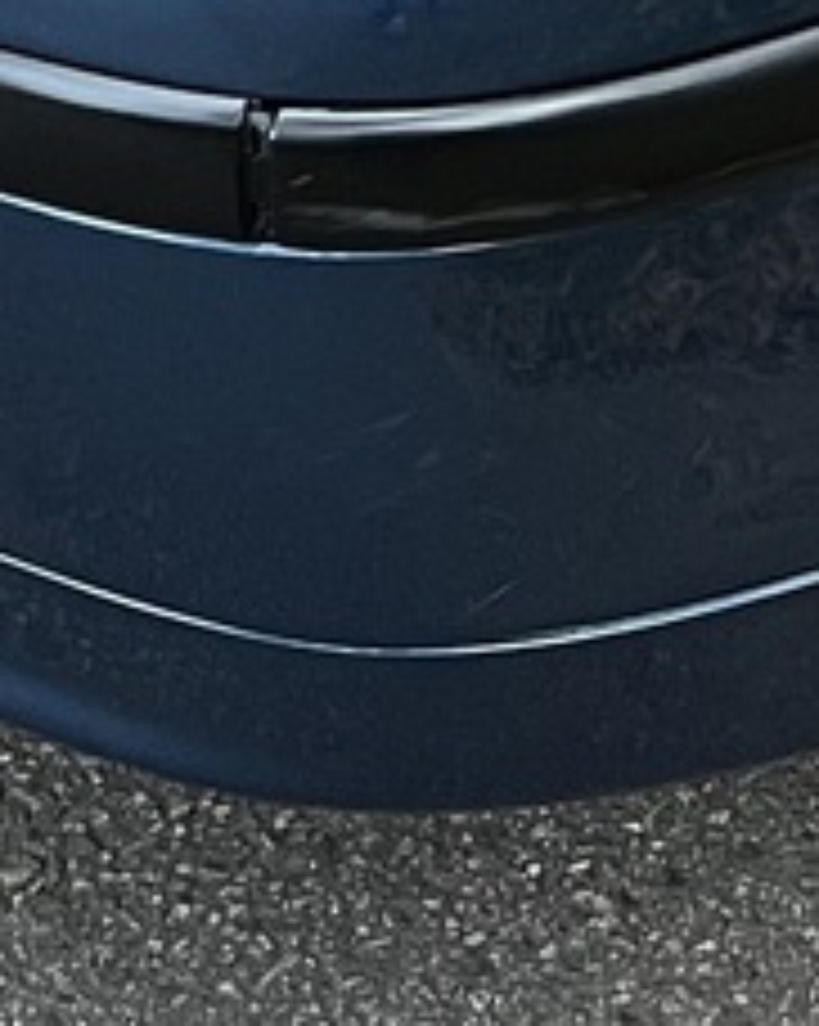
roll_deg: -1.4
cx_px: 1296
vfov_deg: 9.8
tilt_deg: -21.4
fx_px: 5400
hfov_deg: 8.4
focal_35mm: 178
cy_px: -1310
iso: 125
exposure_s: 1/78
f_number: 1.5
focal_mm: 5.7
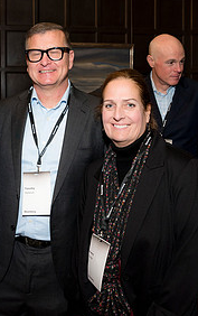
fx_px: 439
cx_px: 49
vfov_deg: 39.3
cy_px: 125
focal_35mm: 51
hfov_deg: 25.1
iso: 800
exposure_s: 1/125
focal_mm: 24
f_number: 5
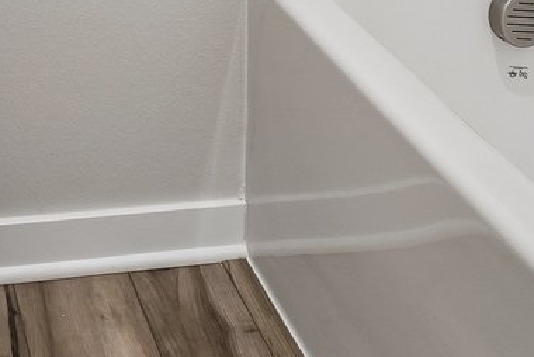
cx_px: 35
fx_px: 1039
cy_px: -383
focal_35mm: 70
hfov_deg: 27.6
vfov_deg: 15.2
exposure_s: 1/10
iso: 400
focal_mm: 13
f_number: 8
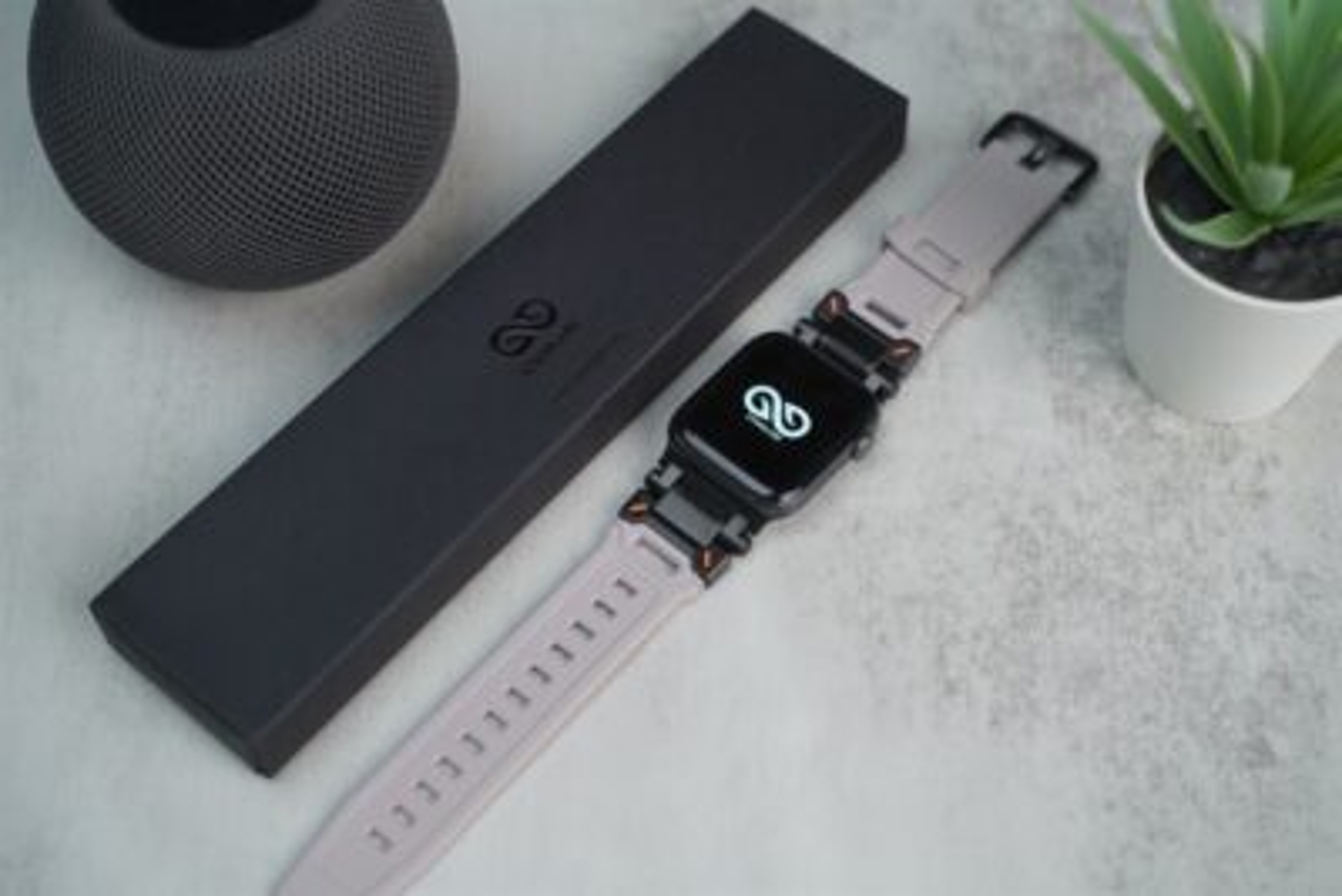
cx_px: 671
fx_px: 1939
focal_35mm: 52
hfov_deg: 38.2
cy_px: 448
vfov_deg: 26.0
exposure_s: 1/160
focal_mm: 52
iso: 1600
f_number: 4
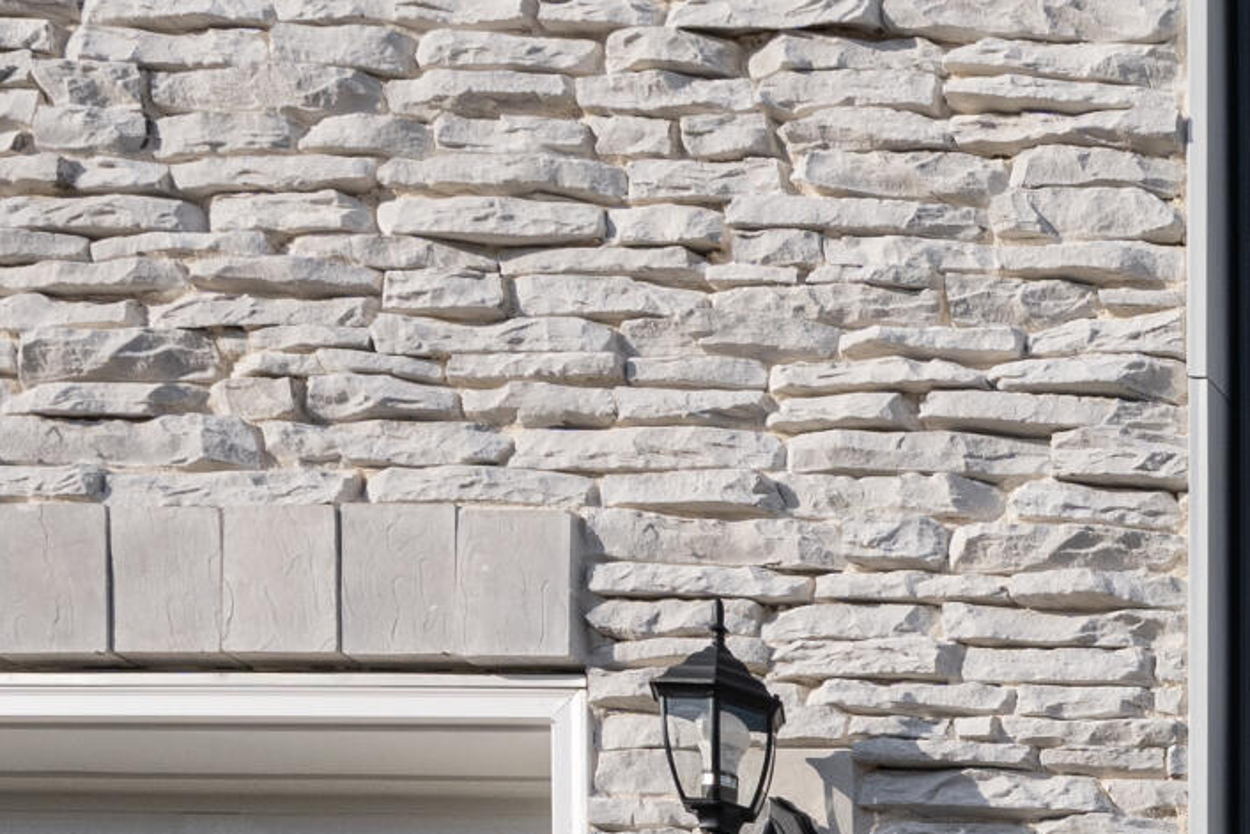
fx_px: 2361
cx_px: 2442
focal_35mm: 68
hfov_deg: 19.2
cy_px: 1512
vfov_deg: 16.6
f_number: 9
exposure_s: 1/500
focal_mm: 16
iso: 640
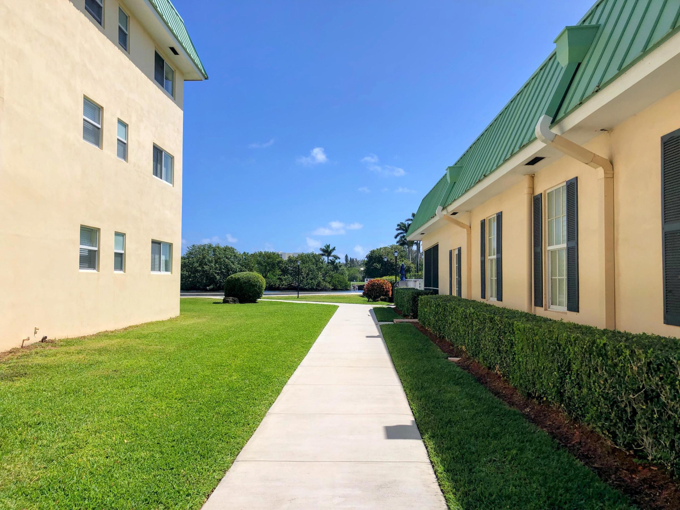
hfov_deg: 63.4
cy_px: 255
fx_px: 550
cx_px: 340
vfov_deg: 49.7
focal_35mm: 28
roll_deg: -0.7
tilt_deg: +1.7
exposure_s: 1/3745
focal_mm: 3.99
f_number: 1.8
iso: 25
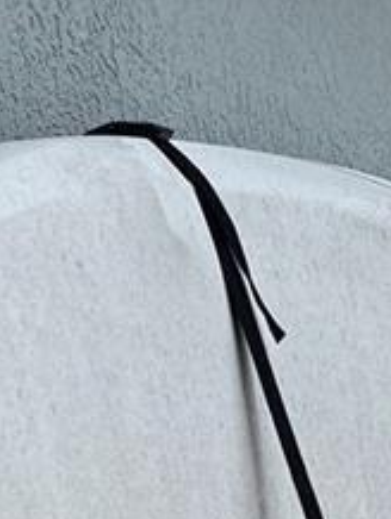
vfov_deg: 13.6
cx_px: 725
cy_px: 493
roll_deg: +0.7
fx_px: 2149
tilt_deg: -2.5
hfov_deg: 9.8
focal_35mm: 143
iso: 50
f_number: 1.5
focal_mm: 5.7
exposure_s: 1/3077
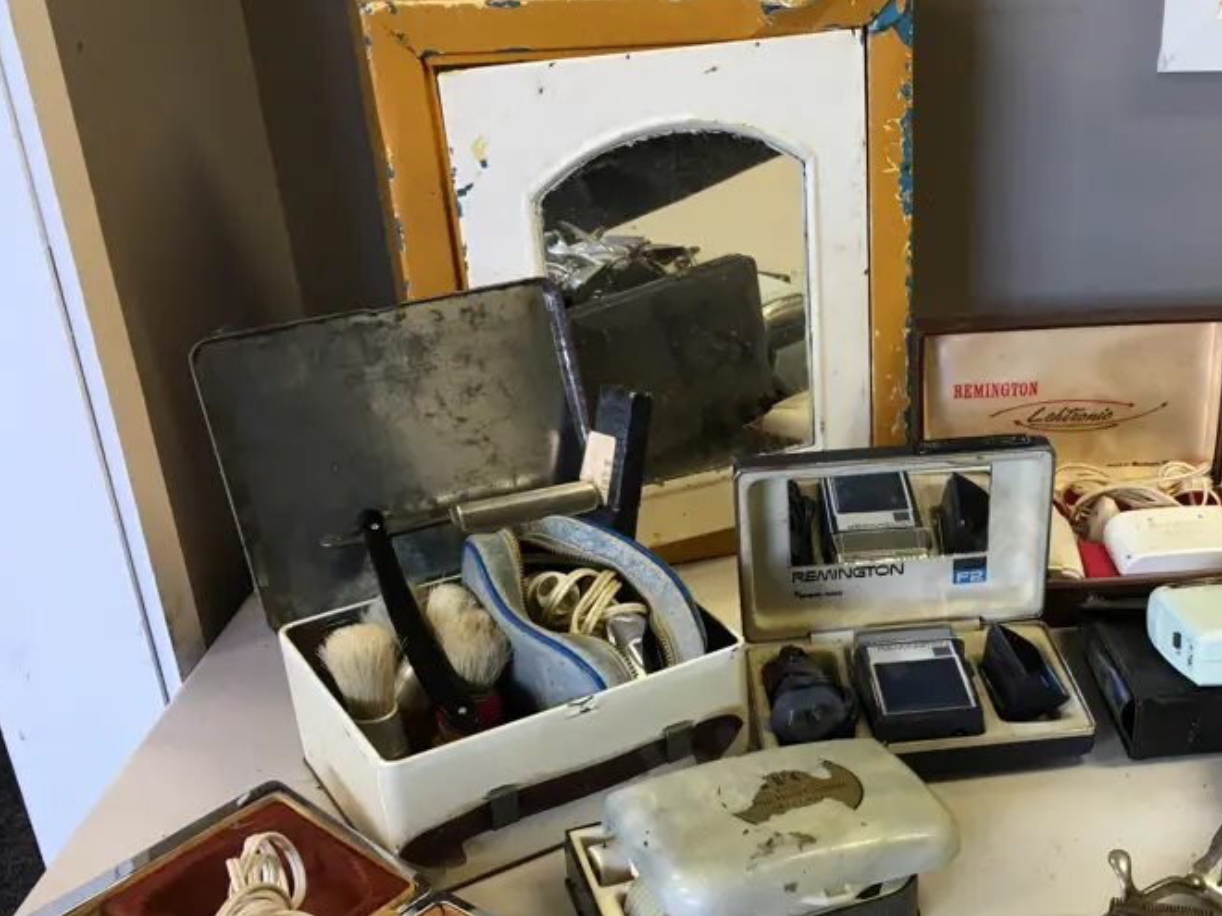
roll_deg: +0.2
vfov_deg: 31.9
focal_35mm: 45
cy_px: 607
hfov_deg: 40.7
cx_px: 935
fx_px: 1589
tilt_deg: -27.6
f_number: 2.2
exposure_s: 1/33
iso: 40
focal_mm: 4.15
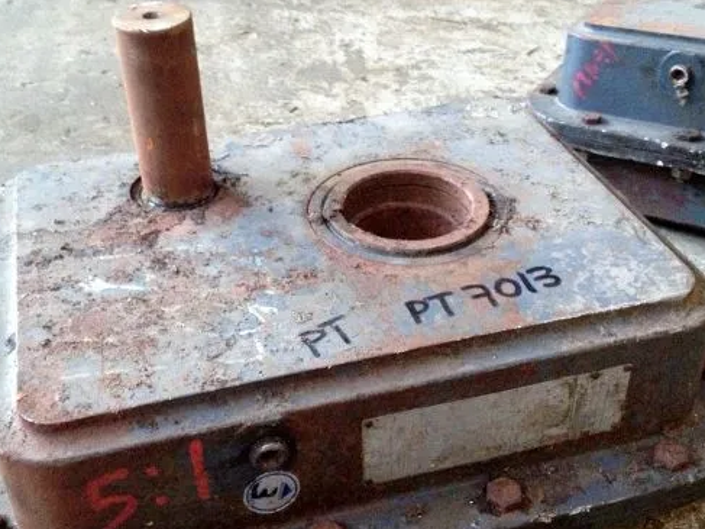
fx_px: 937
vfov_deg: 31.5
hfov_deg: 41.2
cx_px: 324
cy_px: 300
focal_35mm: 46
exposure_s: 1/15
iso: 500
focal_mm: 4.28
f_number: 2.4
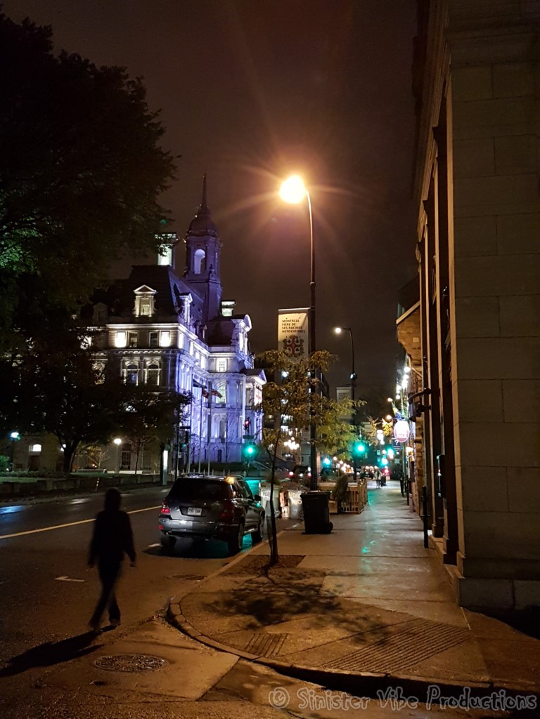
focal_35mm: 26
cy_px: 360
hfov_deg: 53.1
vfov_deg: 67.3
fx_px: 541
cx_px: 270
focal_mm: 4.2
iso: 320
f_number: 1.7
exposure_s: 1/10
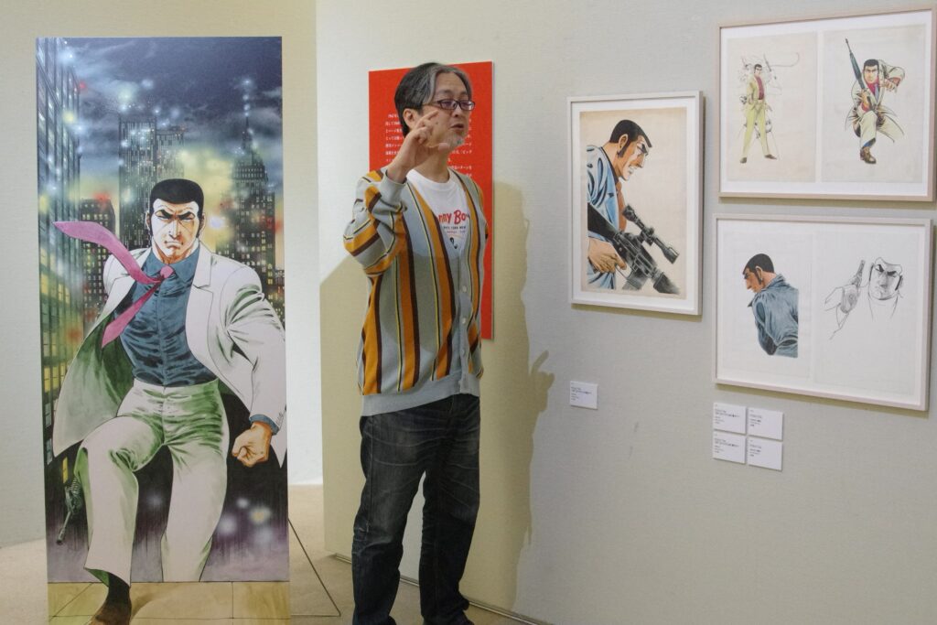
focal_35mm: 49
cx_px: 468
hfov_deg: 40.3
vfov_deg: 27.5
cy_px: 312
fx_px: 1275
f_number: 7.1
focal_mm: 33
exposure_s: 1/40
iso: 6400
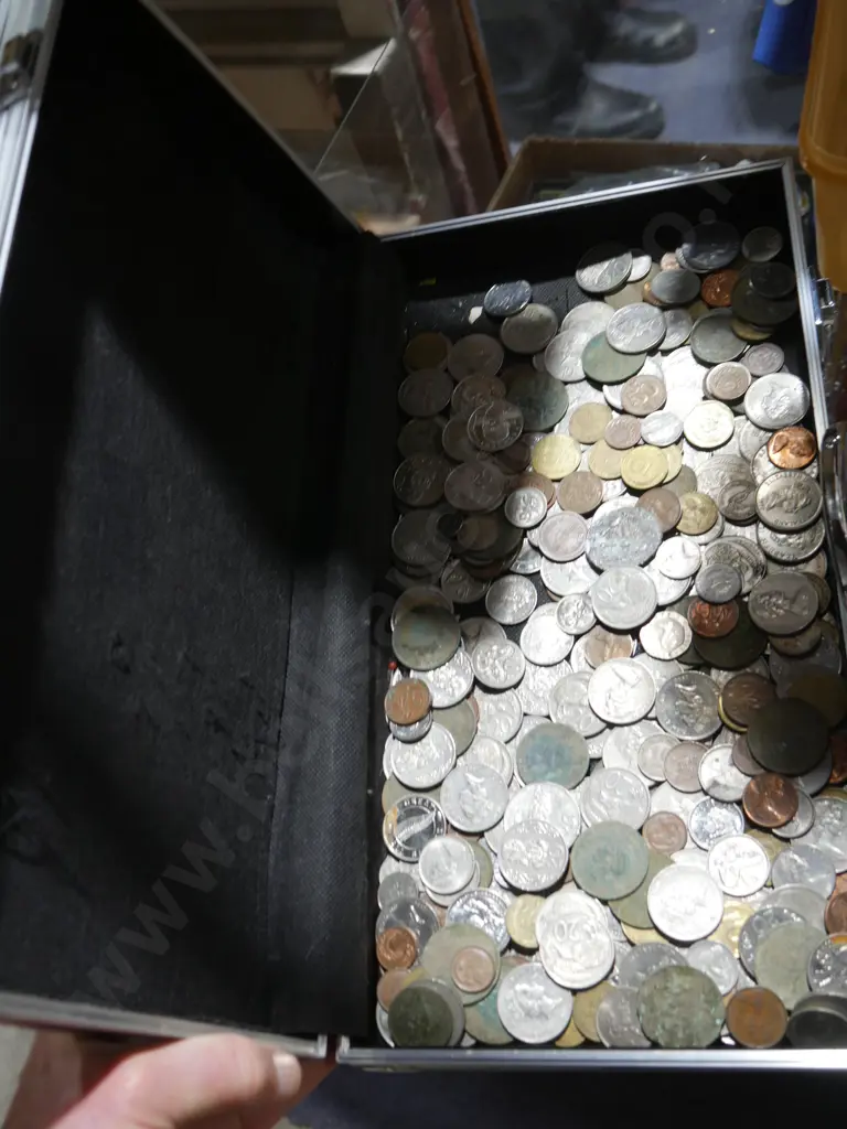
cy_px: 564
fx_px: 1305
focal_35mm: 40
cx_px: 424
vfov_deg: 46.8
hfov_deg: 36.0
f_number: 4.4
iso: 400
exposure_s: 1/60
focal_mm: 20
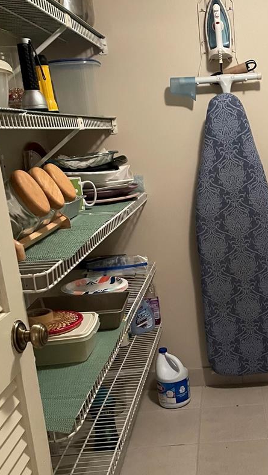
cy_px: 289
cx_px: 245
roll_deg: +4.5
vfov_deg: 47.0
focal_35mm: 43
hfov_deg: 26.7
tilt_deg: -16.5
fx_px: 543
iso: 400
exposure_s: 1/40
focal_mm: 4.2
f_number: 1.6
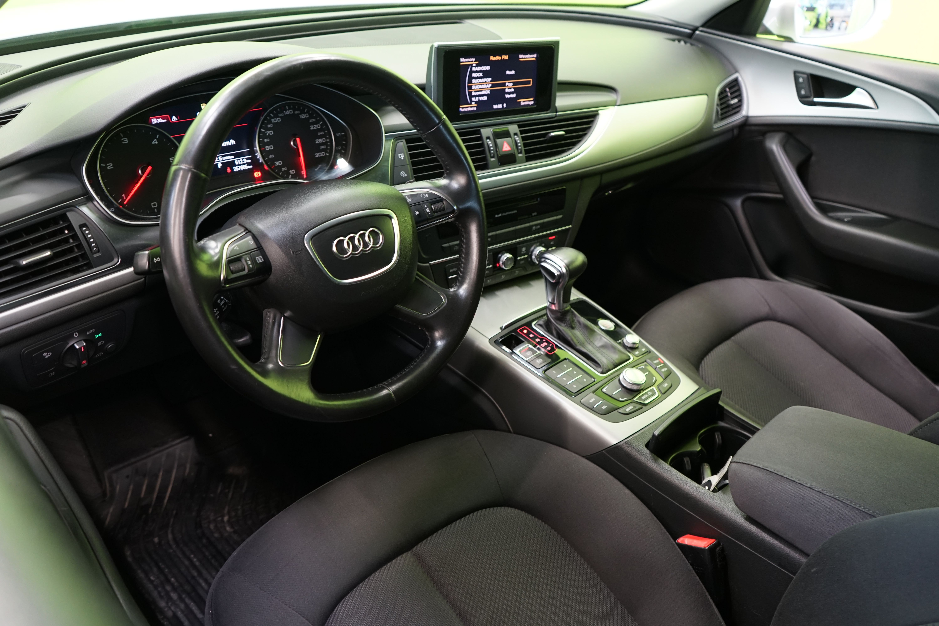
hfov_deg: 65.5
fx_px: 730
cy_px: 313
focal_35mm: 28
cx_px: 470
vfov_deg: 46.4
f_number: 4.5
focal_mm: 28
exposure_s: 1/8
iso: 800
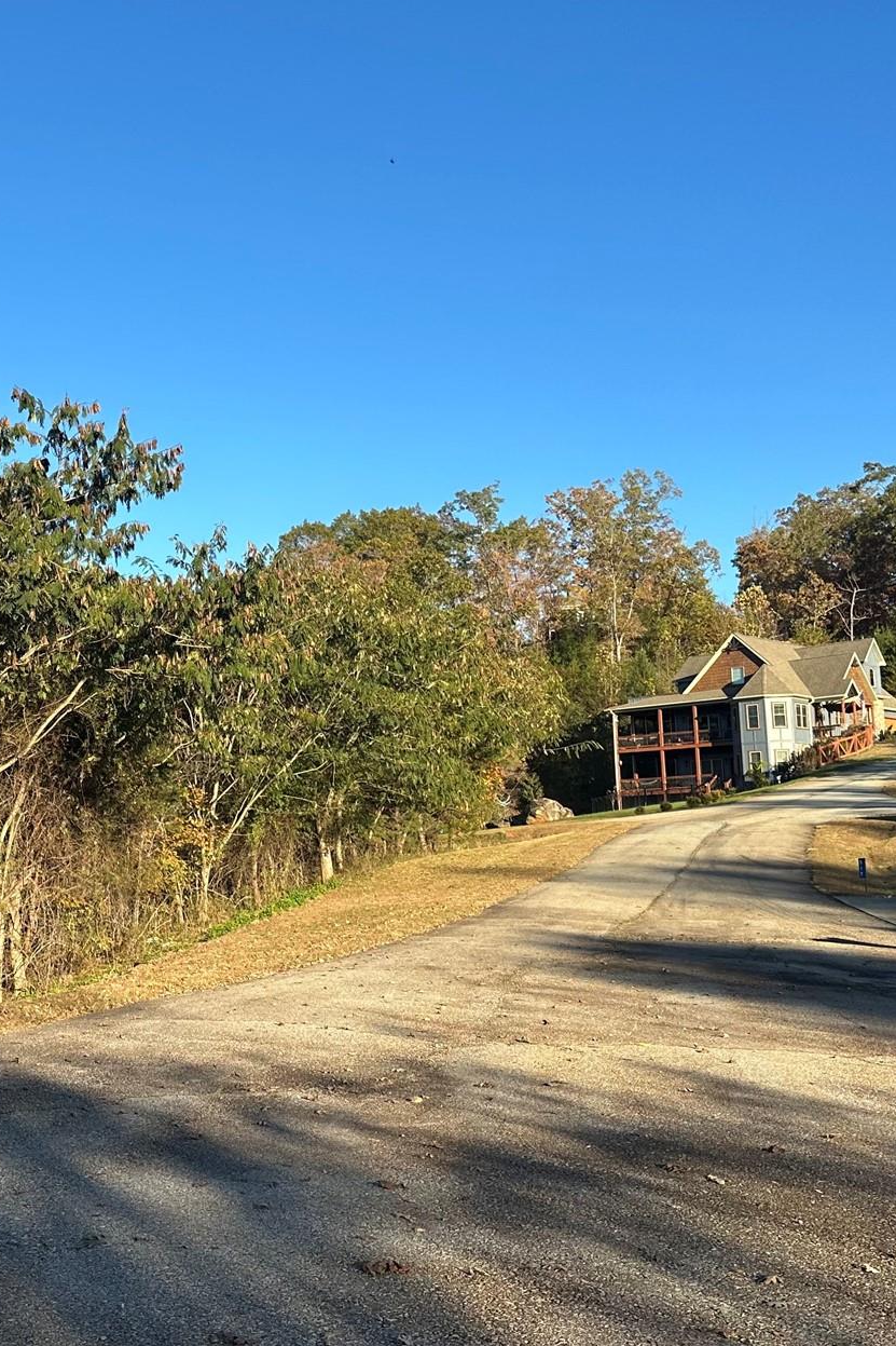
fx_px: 1531
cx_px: 174
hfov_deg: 31.7
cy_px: 674
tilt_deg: +9.0
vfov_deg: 47.4
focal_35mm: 41
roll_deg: +0.6
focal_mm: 6.86
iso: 80
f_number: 1.78
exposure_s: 1/2110
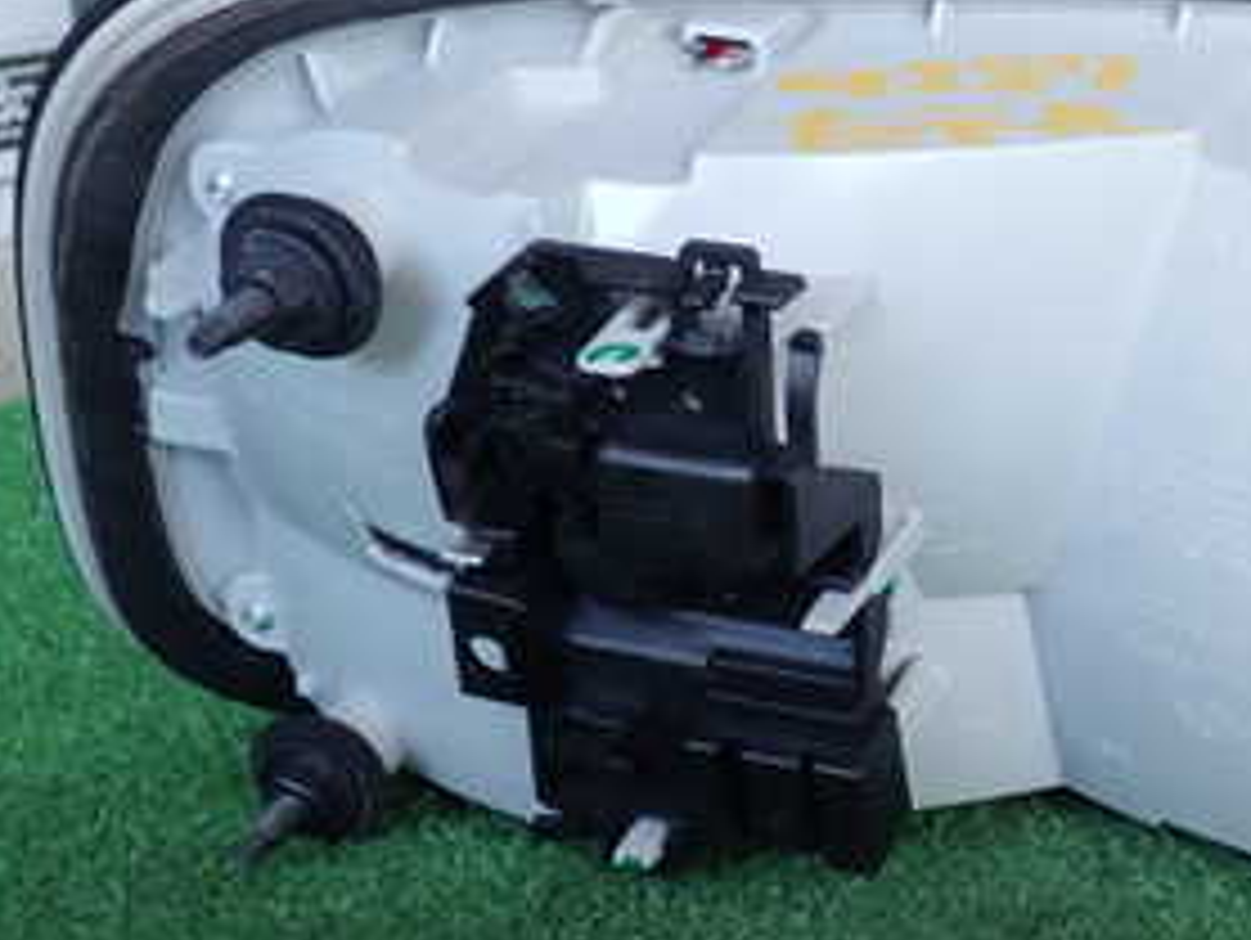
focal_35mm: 69
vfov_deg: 21.3
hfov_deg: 26.9
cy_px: 418
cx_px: 1192
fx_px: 2496
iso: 100
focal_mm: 5.79
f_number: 2.4
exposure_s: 1/60
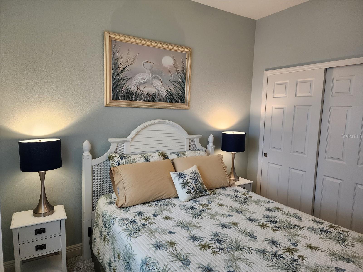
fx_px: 241
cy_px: 136
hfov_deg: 73.9
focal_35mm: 23
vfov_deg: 58.9
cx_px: 182
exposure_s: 1/120
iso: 160
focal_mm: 6.4
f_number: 1.8
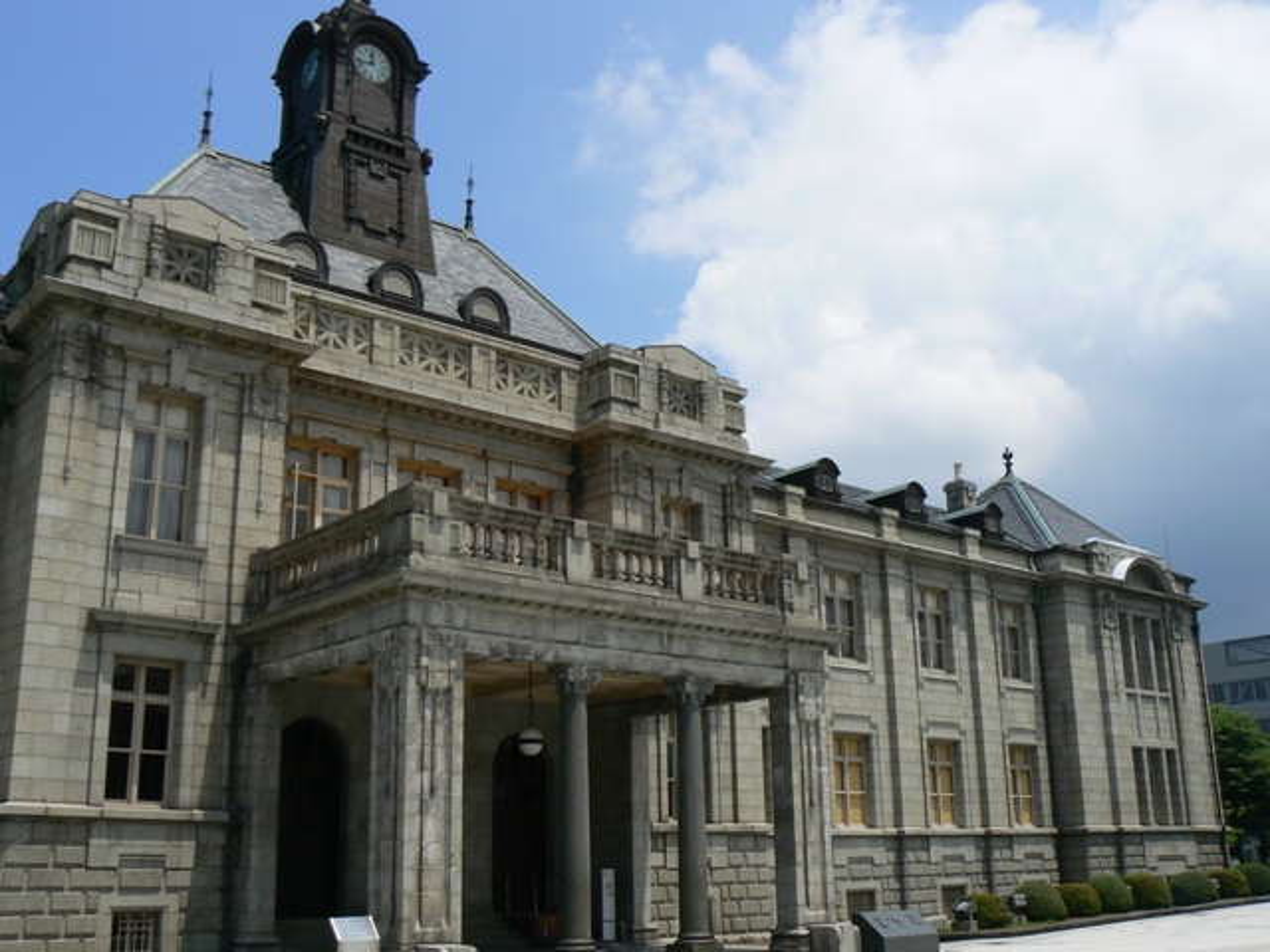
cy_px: 476
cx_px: 635
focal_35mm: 36
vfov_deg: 39.7
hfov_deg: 51.4
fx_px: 1321
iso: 80
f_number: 8
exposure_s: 1/400
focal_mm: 6
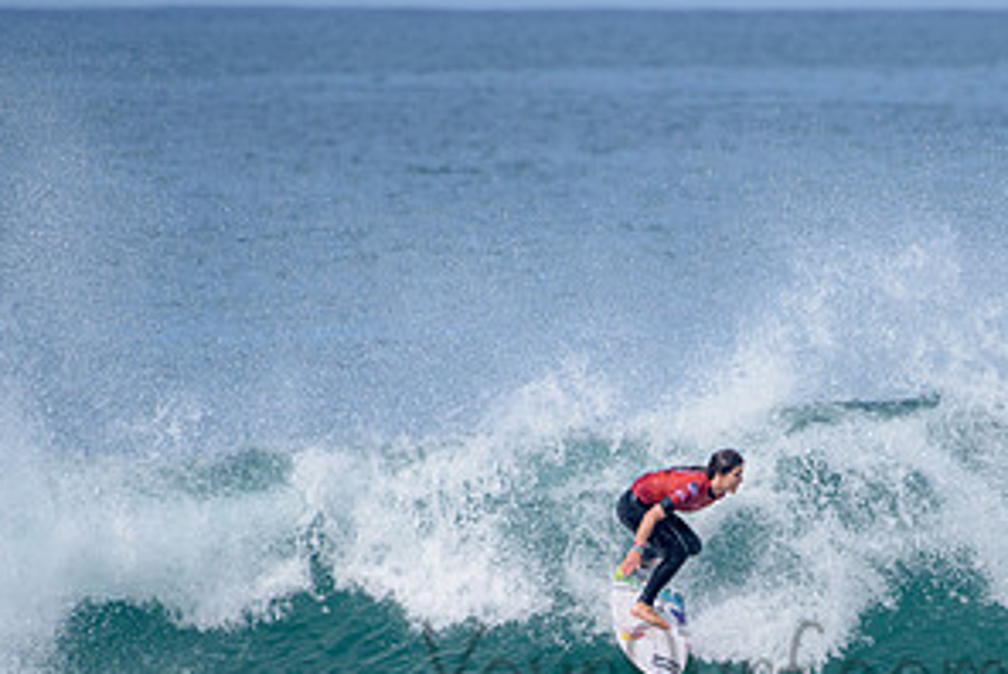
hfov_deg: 2.1
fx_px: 27438
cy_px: 645
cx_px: 773
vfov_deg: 1.4
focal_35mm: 979
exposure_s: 1/2500
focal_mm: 500
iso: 250
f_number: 6.3
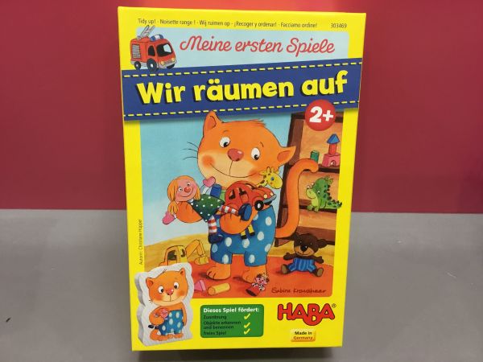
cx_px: 242
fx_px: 433
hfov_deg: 58.4
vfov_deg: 45.4
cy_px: 181
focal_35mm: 31
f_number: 2.4
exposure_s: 1/33
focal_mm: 3.3
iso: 100
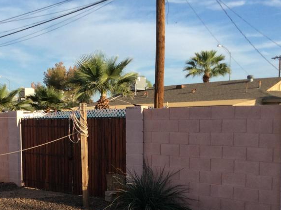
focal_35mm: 57
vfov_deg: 25.2
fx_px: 462
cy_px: 167
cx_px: 81
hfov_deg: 33.3
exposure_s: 1/969
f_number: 2.4
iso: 32
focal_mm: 3.3
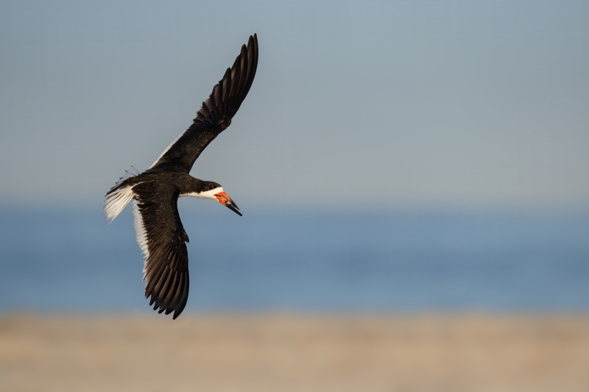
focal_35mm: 705
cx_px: 294
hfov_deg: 2.9
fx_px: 11531
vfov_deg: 1.9
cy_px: 196
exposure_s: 1/3200
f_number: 8
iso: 2000
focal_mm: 705
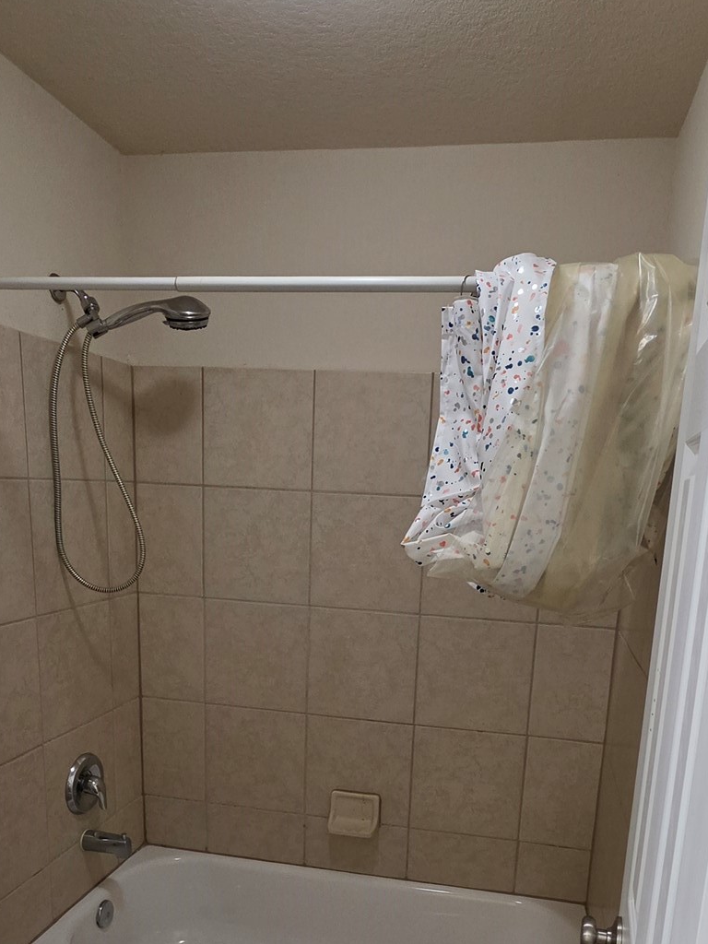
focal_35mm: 26
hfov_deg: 53.0
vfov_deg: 64.6
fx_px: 709
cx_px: 385
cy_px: 667
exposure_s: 1/120
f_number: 1.9
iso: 250
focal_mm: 2.2
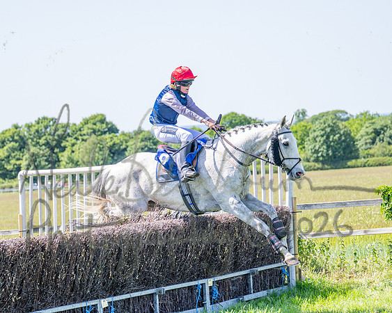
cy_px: 156
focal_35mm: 118
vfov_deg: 13.0
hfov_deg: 16.2
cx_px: 157
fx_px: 1372
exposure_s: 1/1600
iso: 200
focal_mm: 70
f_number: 2.8
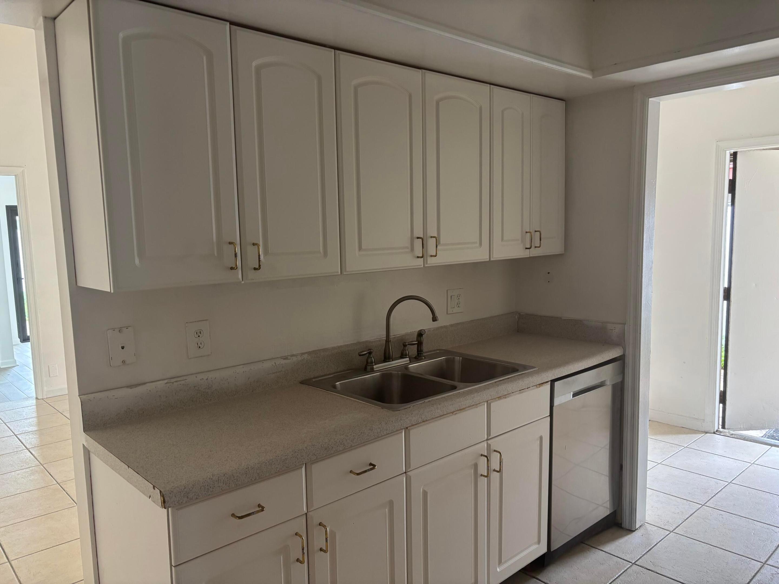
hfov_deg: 67.3
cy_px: 292
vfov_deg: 53.1
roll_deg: +1.8
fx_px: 585
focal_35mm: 26
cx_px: 390
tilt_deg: -6.5
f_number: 1.6
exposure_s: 1/60
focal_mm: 5.96
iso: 125
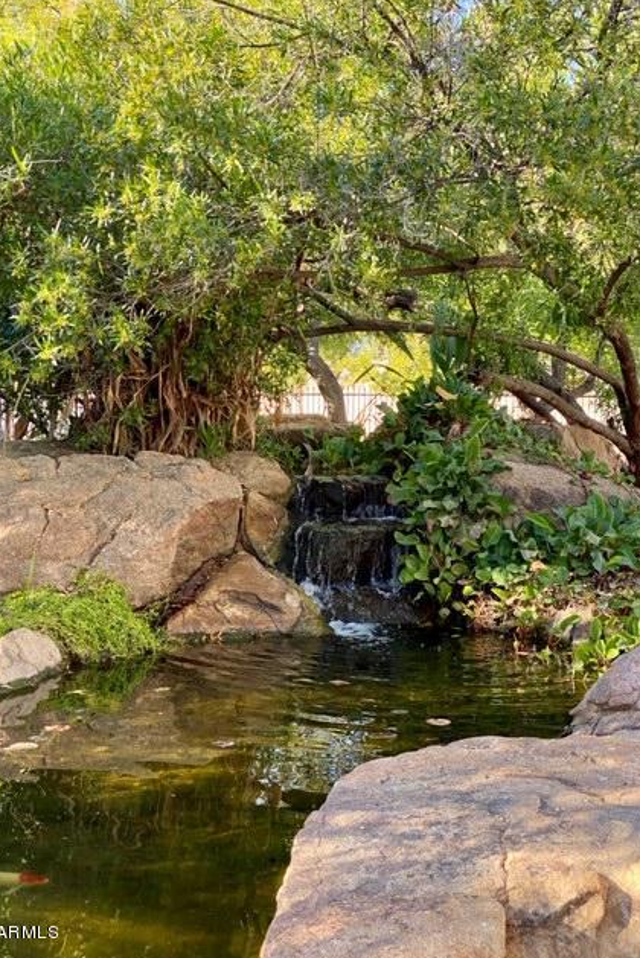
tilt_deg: -1.4
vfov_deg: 36.2
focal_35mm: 55
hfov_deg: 24.6
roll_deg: -0.9
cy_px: 481
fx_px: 1465
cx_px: 305
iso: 32
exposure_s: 1/122
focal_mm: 6
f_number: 2
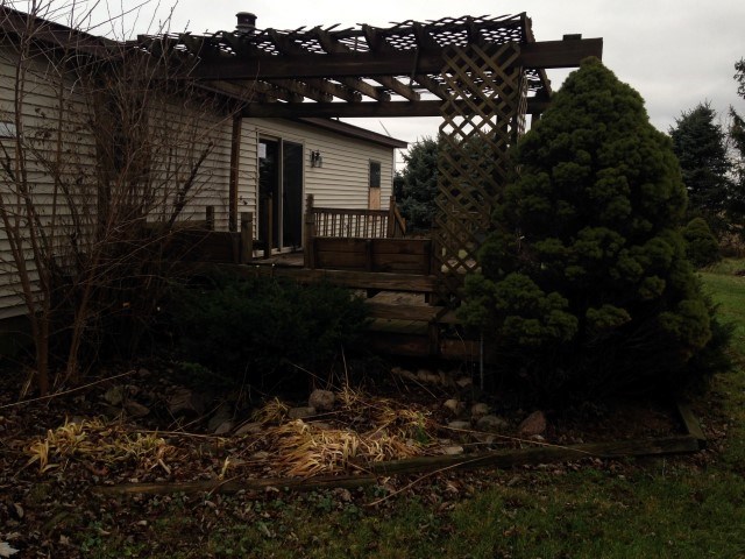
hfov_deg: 55.4
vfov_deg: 42.9
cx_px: 372
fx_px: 710
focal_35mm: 33
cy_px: 280
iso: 50
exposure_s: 1/70
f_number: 2.4
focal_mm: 4.12
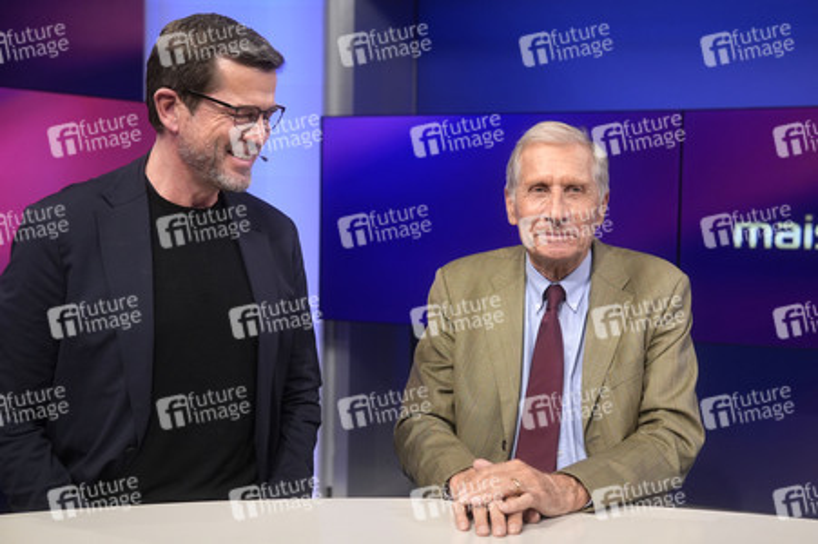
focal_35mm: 45
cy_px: 272
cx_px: 409
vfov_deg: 29.8
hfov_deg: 43.6
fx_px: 1022
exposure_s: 1/250
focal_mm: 30
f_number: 2.2
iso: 640
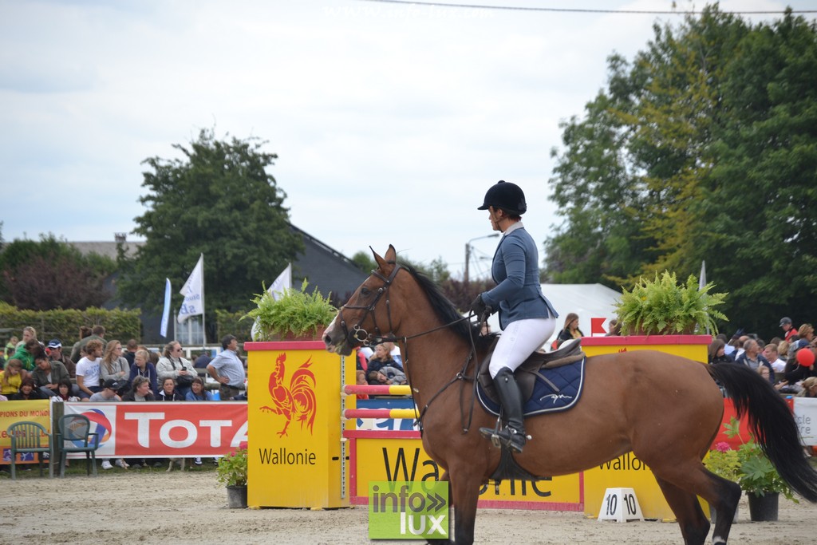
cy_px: 272
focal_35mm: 158
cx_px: 408
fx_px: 3575
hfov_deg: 13.0
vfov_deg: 8.7
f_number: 5
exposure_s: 1/1250
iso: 400
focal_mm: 105
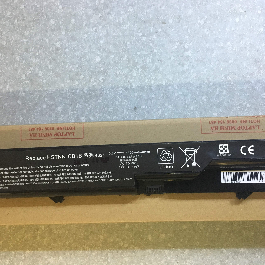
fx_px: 303
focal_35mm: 35
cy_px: 131
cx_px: 132
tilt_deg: -84.4
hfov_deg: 47.2
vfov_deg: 47.2
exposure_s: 1/25
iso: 200
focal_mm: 4.15
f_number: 2.2
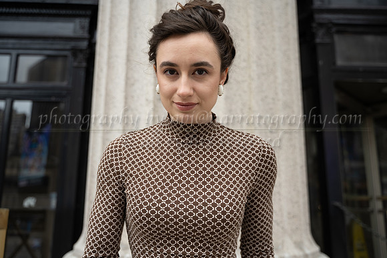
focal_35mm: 33
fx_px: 355
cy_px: 129
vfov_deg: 40.0
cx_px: 194
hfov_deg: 57.2
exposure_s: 1/1250
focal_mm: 33
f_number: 2.8
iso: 400
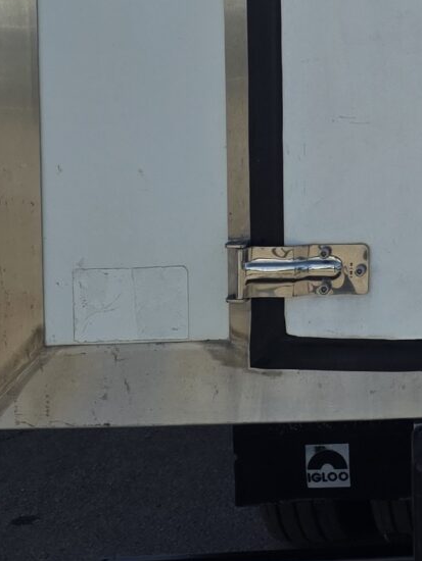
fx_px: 1738
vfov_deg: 17.4
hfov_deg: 12.8
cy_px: -131
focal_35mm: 107
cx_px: 709
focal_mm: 6.25
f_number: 1.7
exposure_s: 1/4237
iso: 80
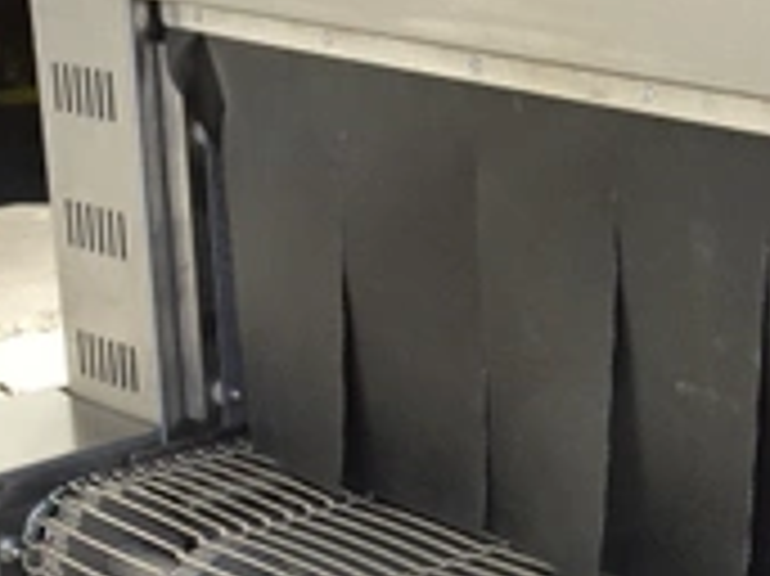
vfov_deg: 16.4
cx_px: 581
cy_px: 518
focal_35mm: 89
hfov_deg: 21.8
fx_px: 1978
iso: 80
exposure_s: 1/250
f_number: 4
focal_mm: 6.56
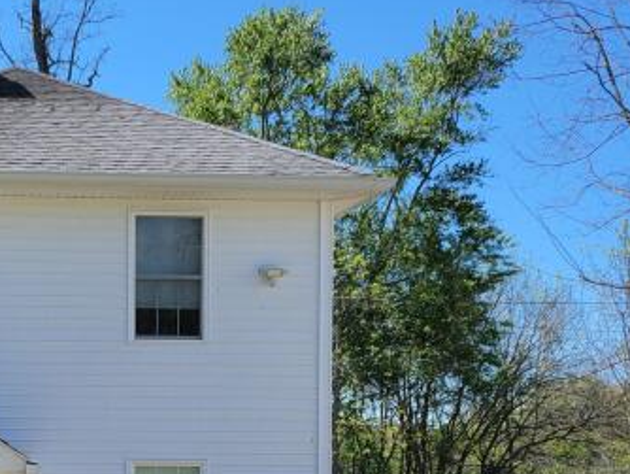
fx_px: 1020
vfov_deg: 25.3
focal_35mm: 56
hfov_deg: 31.6
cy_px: 427
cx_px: -4
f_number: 1.8
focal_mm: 5.4
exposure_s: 1/1667
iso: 40
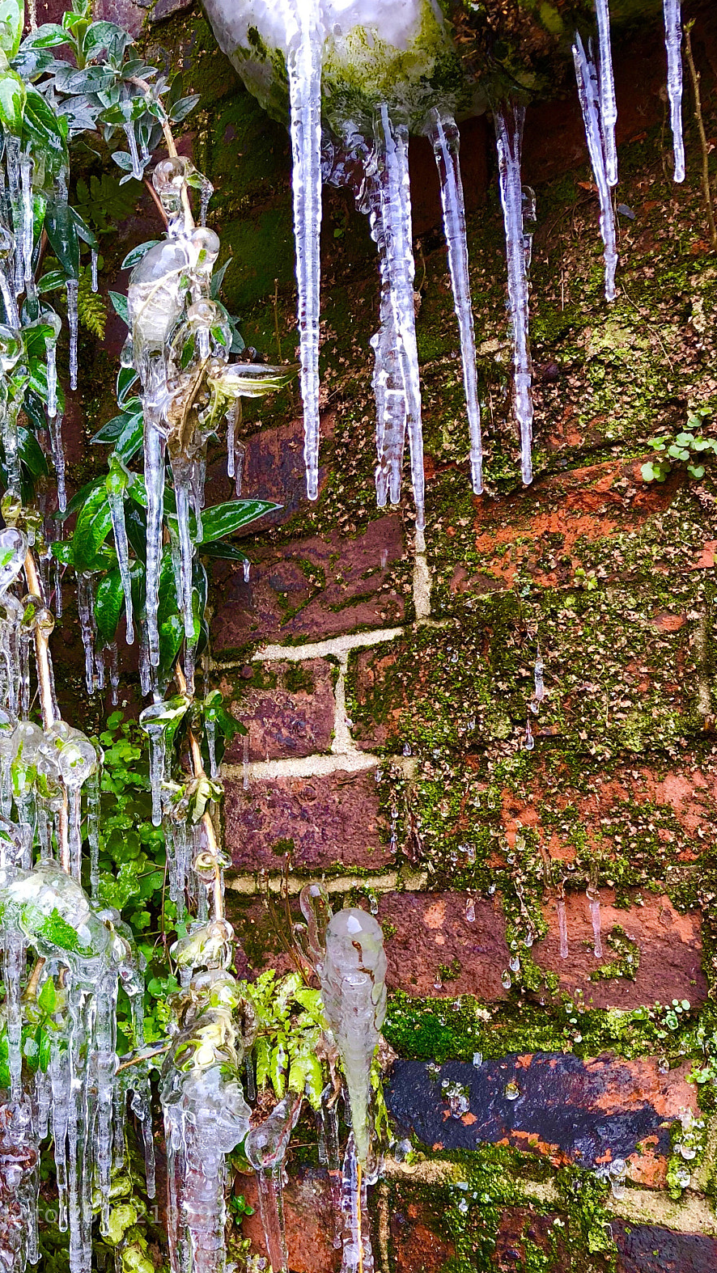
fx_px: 1047
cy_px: 631
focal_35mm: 31
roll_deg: +1.0
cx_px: 274
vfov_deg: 62.6
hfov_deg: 37.6
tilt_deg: +3.3
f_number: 1.8
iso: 25
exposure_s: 1/33
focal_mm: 3.99
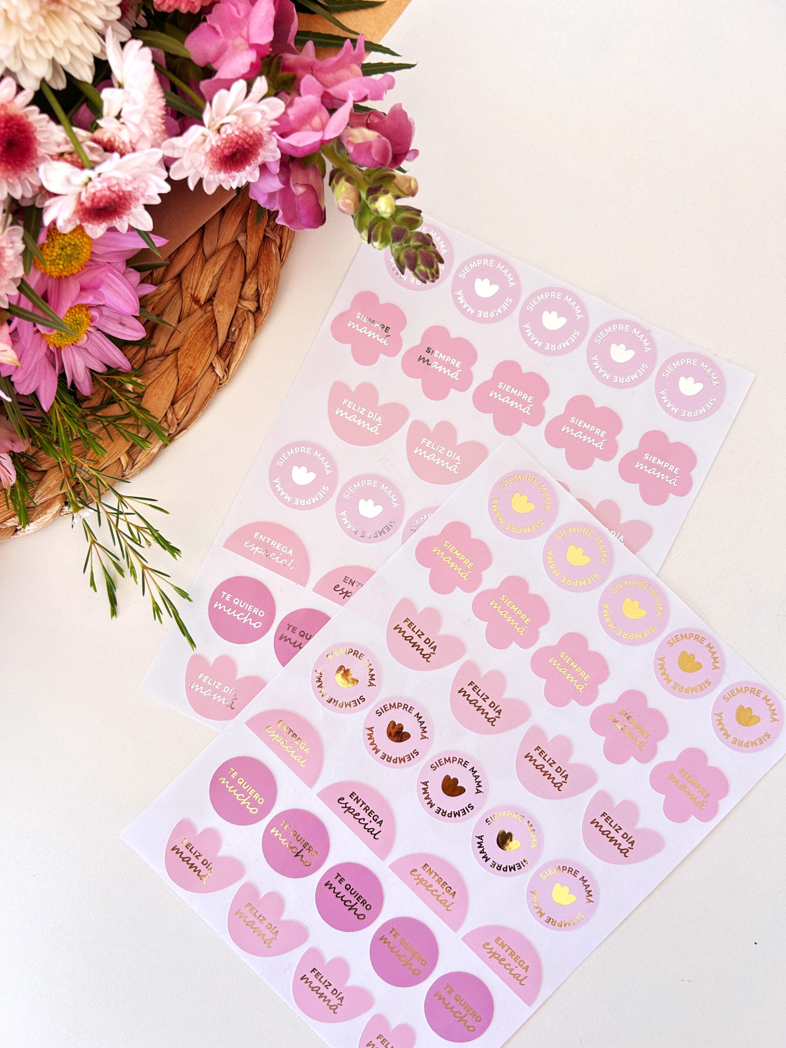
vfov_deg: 67.3
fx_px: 787
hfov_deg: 53.1
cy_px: 524
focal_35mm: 26
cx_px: 393
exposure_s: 1/221
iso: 50
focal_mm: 5.7
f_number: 1.5
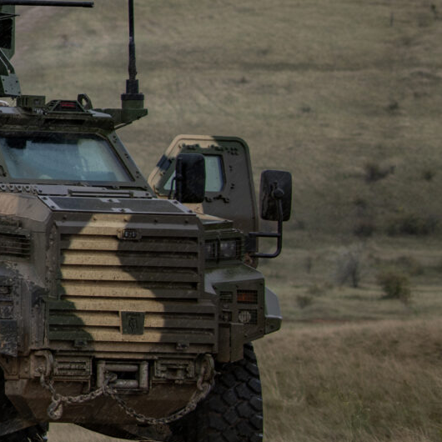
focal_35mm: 443
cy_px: -56
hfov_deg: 3.9
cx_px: -625
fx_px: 6400
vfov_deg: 3.9
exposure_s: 1/400
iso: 125
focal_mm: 90
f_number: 4.5
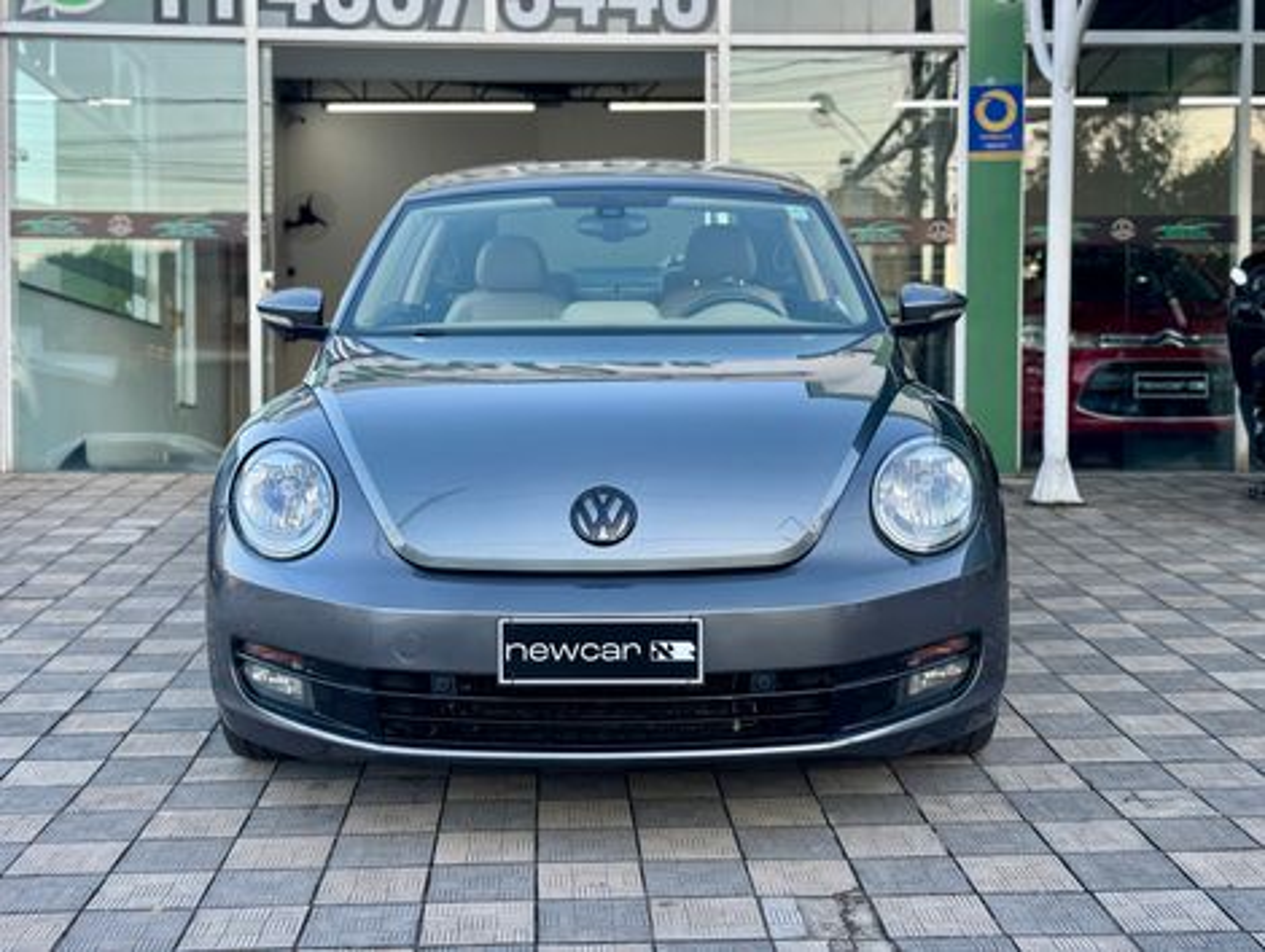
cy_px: 476
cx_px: 632
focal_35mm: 48
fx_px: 1757
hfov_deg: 39.6
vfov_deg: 30.3
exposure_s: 1/183
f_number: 1.78
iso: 50
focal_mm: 6.76
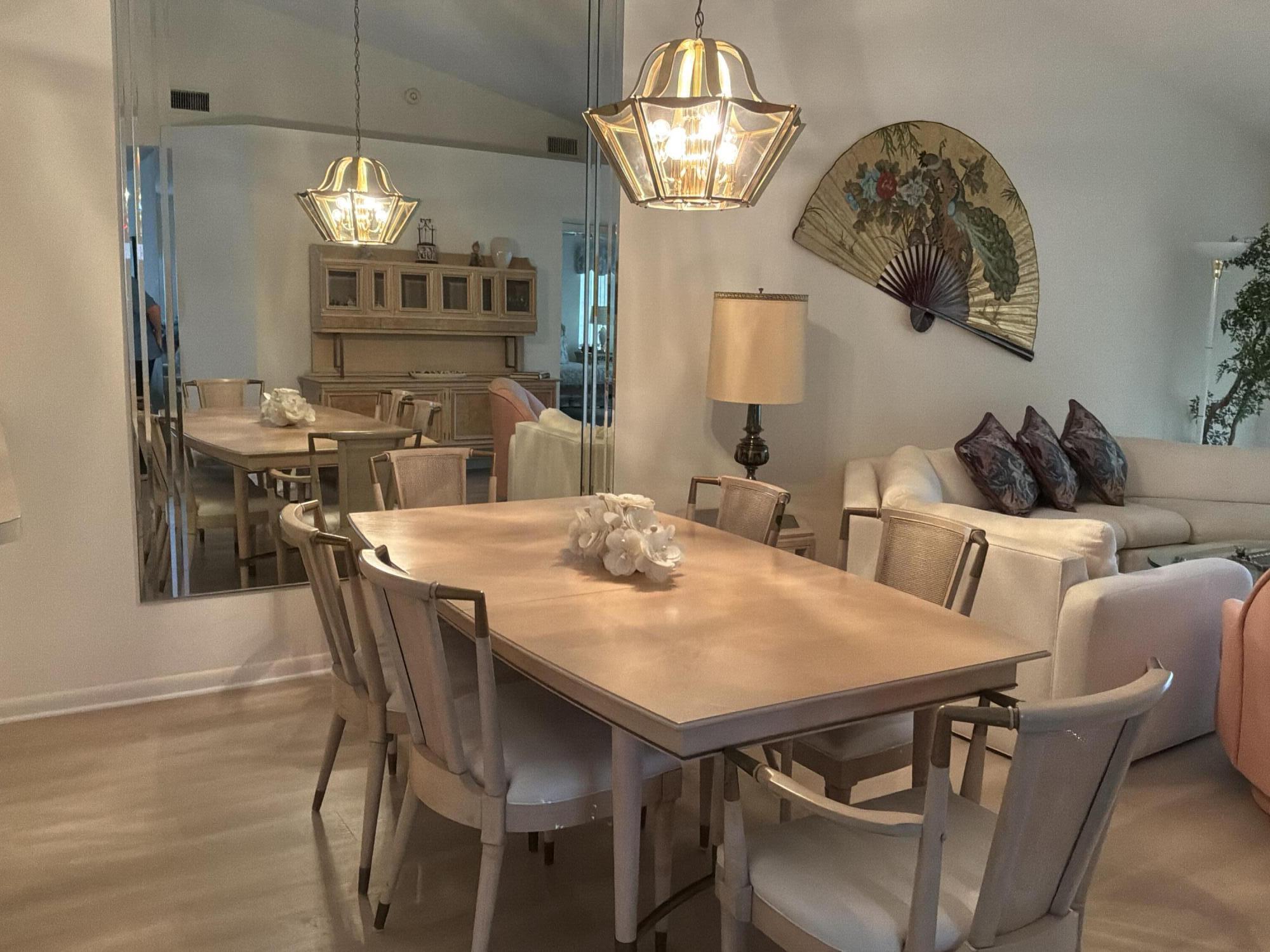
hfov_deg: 63.4
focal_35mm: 28
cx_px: 635
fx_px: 1027
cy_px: 476
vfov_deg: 49.7
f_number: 1.8
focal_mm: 3
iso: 320
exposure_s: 1/41
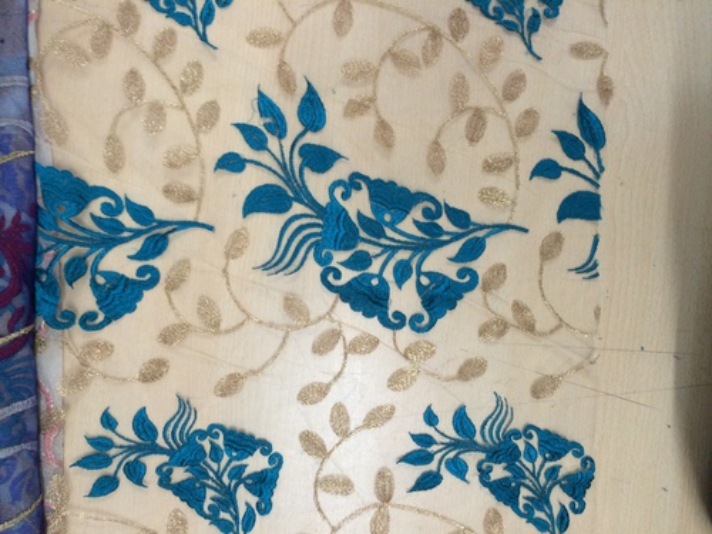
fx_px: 596
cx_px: 356
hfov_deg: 61.7
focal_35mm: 29
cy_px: 267
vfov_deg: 48.2
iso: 200
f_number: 2.2
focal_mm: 4.15
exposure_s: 1/33
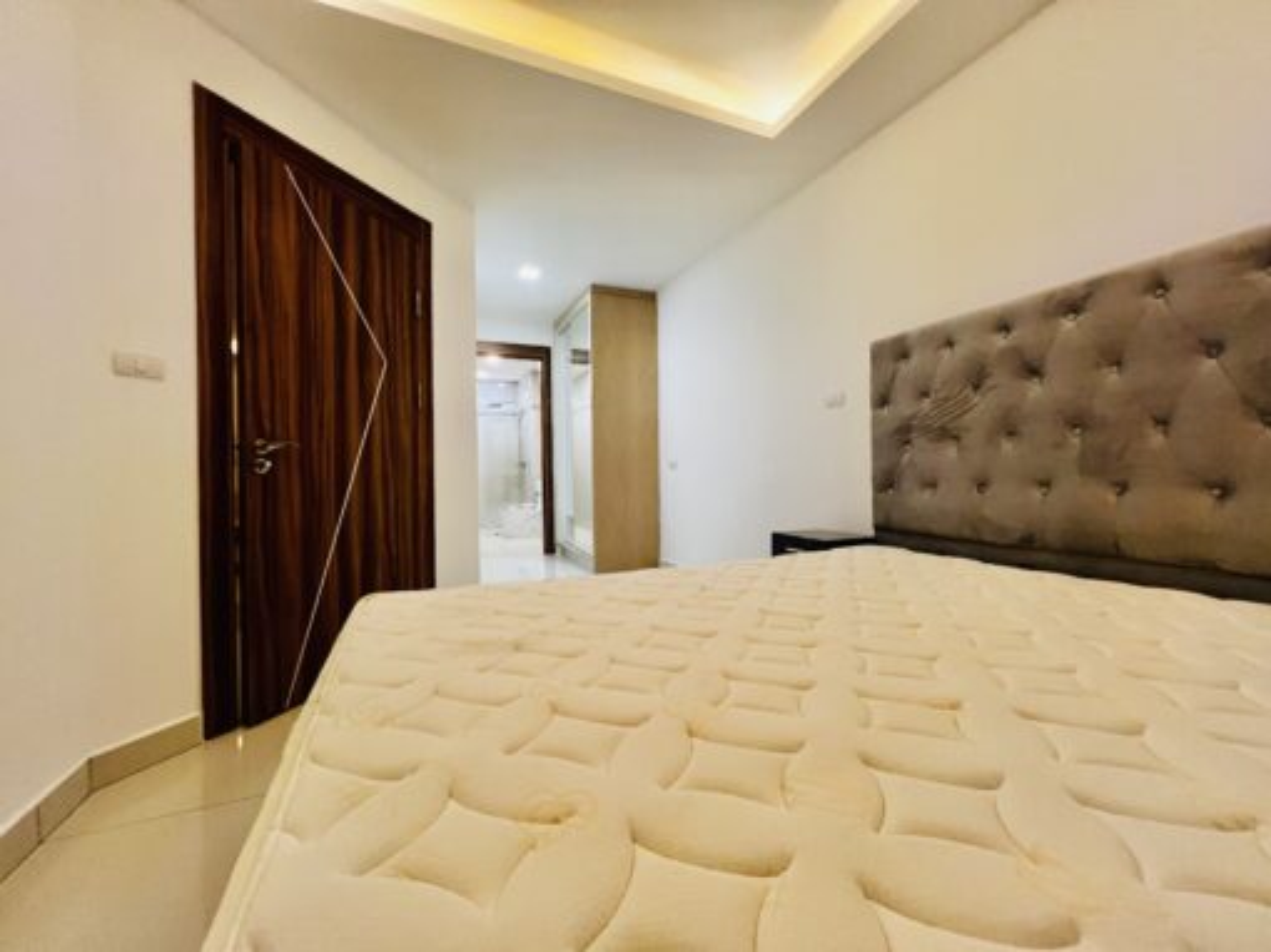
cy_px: 476
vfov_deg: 89.9
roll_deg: +0.7
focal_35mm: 13
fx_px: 477
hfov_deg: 106.2
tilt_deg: -1.3
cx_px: 636
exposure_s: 1/50
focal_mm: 1.57
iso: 320
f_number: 1.8
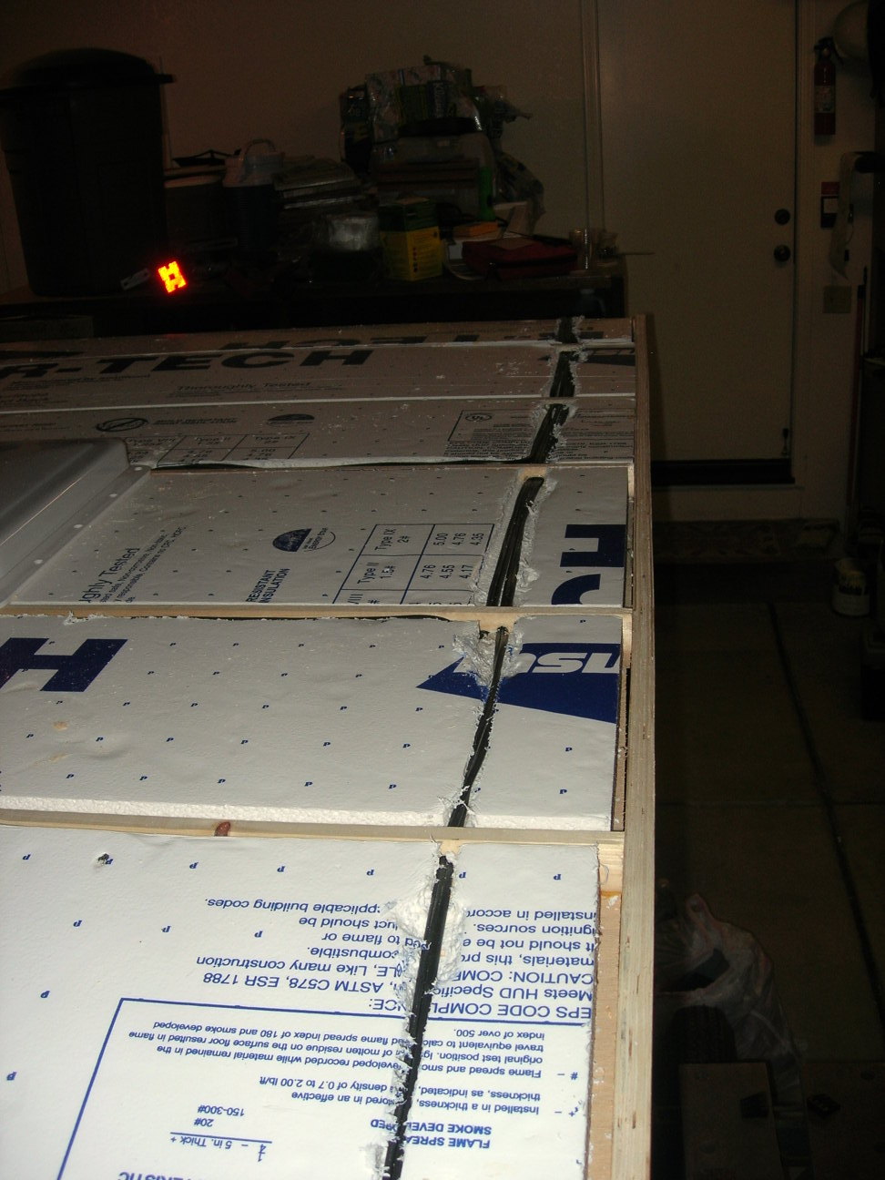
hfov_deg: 37.7
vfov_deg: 49.0
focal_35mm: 38
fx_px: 1295
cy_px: 590
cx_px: 442
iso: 64
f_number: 2.8
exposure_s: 1/60.1
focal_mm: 7.8
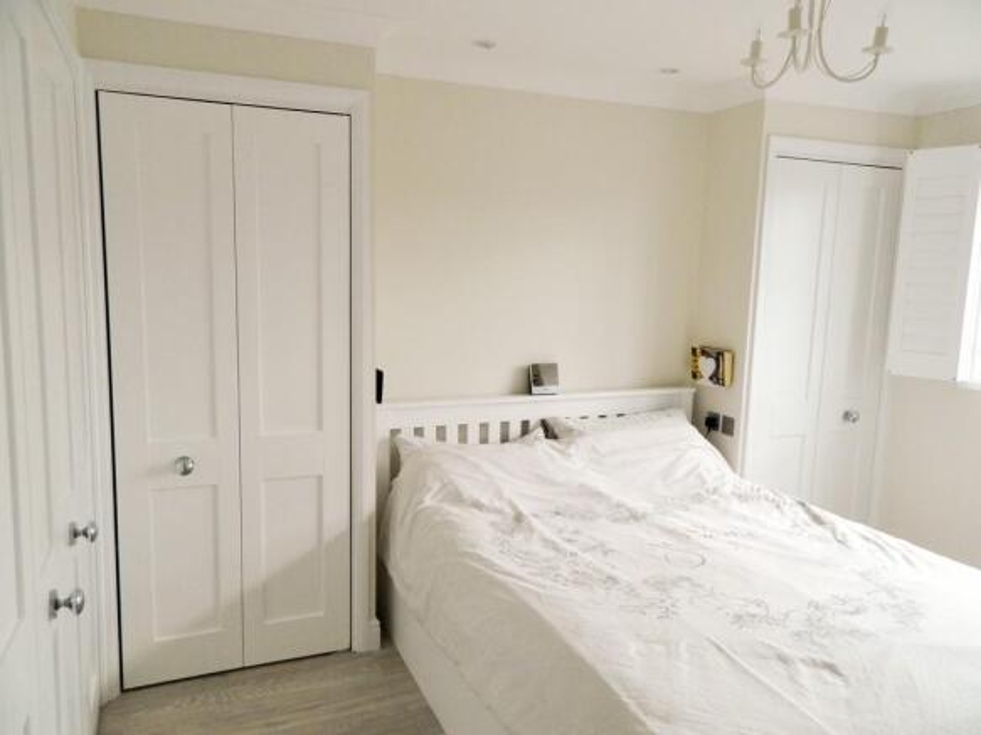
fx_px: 708
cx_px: 490
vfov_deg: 54.9
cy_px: 368
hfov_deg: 69.4
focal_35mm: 25
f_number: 3.1
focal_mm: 4.5
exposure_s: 1/200
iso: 400
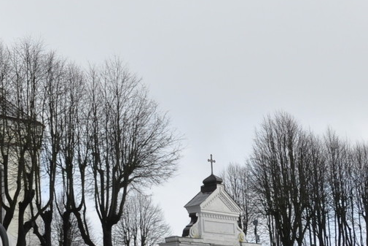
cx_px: 12
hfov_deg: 25.2
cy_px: 153
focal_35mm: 77
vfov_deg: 17.7
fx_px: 787
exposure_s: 1/250
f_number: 8
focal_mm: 18
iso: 200
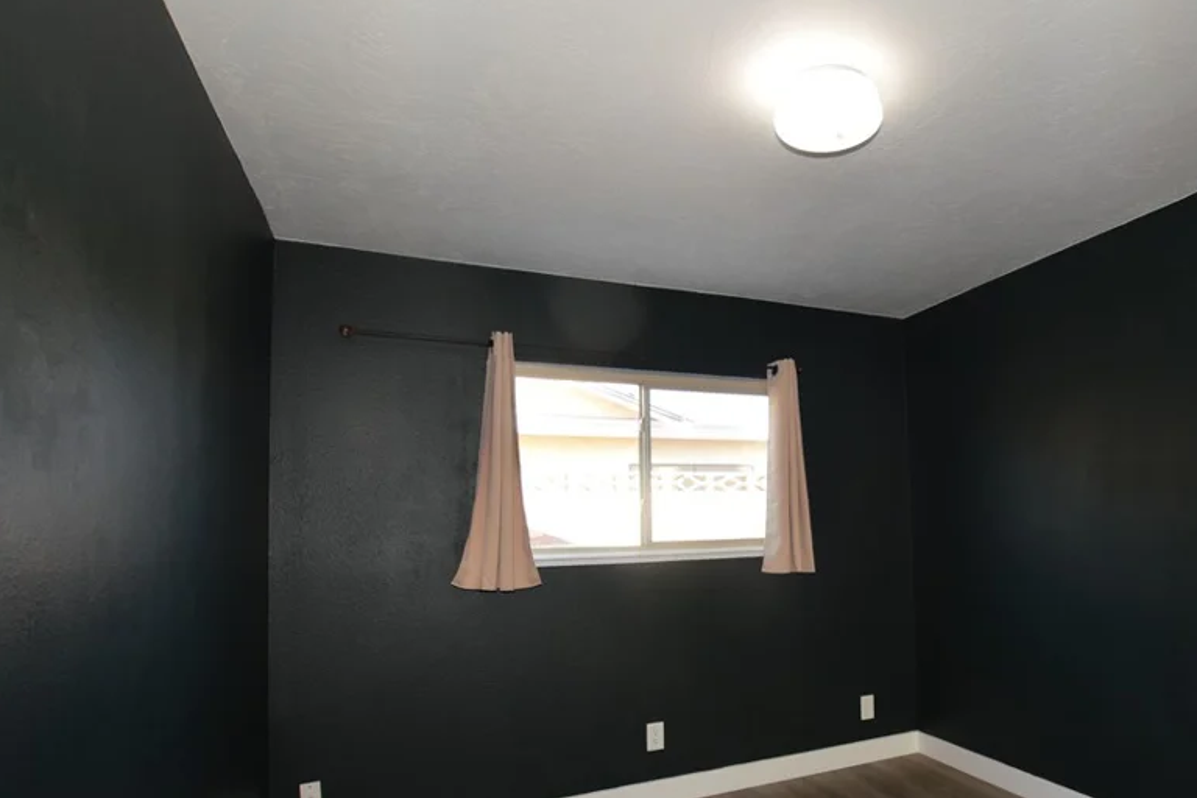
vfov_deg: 61.2
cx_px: 765
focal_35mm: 20
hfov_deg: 82.0
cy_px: 495
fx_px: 665
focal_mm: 10
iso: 800
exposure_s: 1/100
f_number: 5
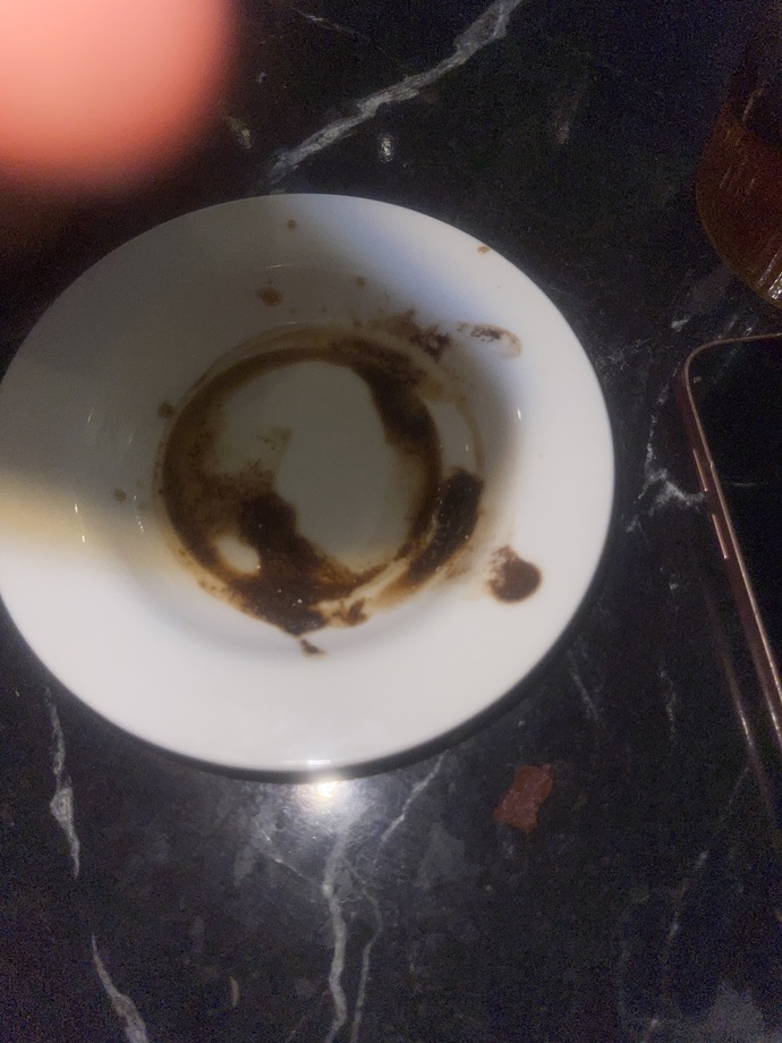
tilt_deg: -69.7
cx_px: 391
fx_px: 753
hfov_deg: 54.9
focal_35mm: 25
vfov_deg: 69.4
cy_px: 522
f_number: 1.6
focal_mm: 5.1
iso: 32
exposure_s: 1/83
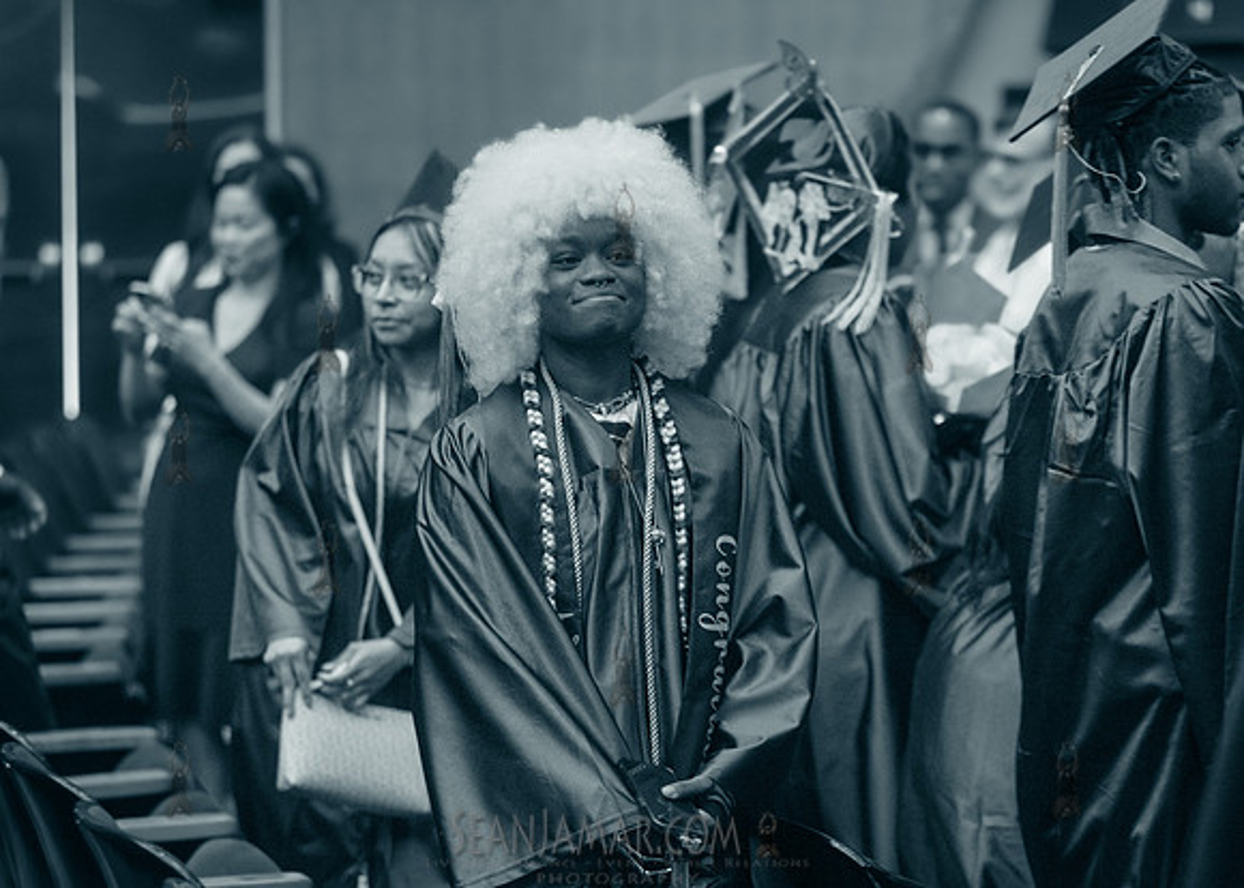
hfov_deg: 16.8
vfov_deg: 12.1
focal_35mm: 119
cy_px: 407
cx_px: 720
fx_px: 4202
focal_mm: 105
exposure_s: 1/125
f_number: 2.8
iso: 8000
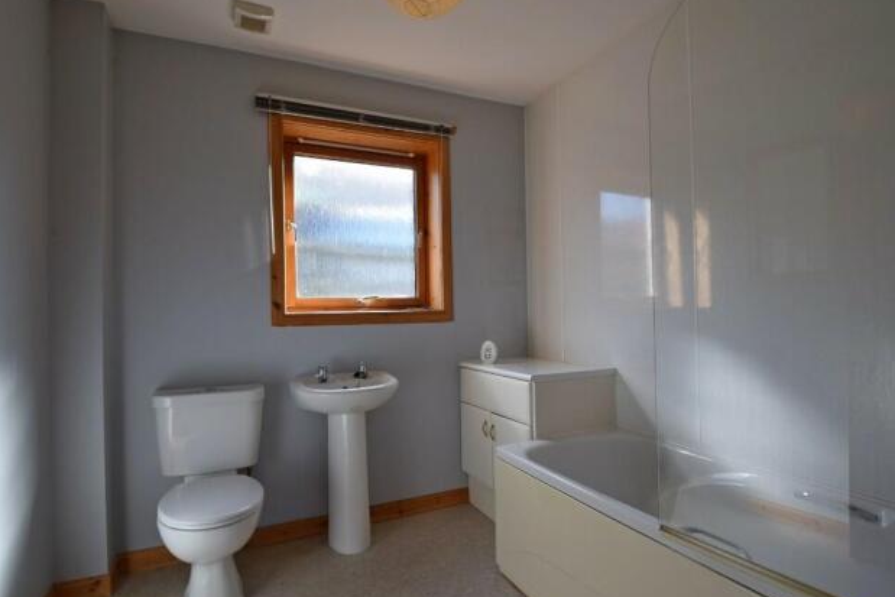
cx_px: 445
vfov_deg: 66.6
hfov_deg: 89.2
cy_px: 307
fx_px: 454
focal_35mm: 18
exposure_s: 1/15
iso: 200
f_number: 13
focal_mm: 11.5
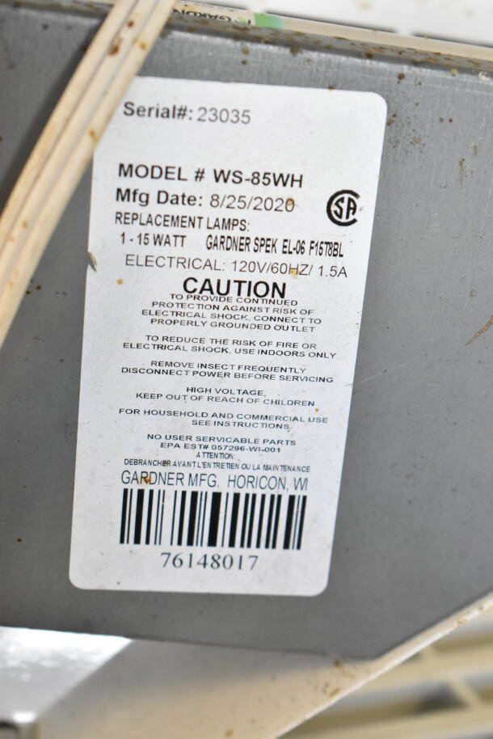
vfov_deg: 24.6
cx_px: 246
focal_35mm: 82
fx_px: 1693
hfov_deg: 16.6
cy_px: 370
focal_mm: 55
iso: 5000
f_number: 5.6
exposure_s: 1/100
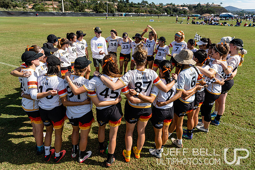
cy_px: 85
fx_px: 170
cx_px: 128
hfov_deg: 73.7
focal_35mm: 24
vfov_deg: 53.2
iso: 100
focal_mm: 24
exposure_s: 1/1250
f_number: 4
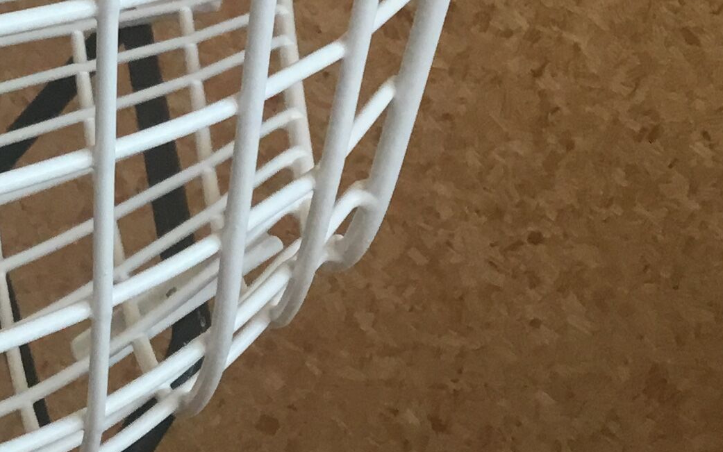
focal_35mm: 103
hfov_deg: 19.5
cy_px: -22
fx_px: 2030
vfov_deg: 12.5
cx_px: -28
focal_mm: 3.3
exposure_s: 1/33
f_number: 2.4
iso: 40
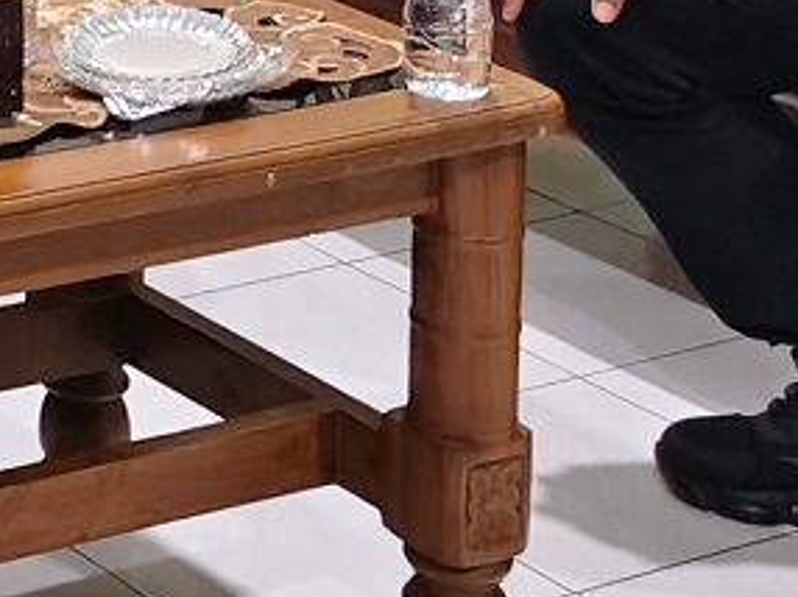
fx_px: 3340
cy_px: -720
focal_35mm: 145
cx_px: -664
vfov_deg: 9.4
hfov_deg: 12.4
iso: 283
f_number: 2.8
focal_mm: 5.56
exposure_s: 1/50
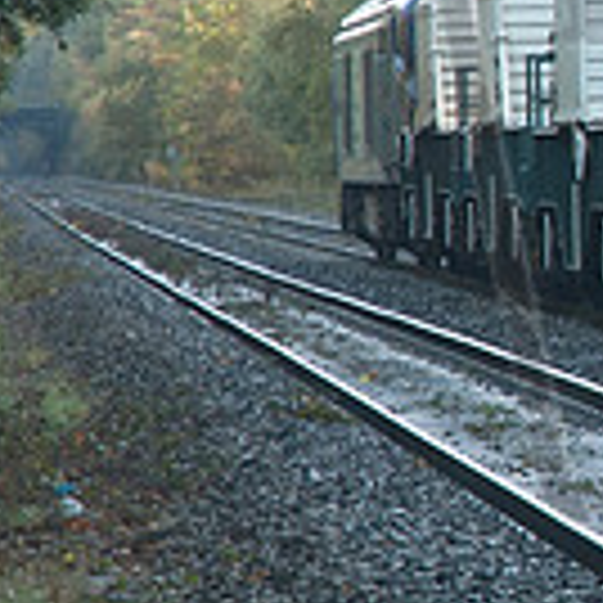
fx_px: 7627
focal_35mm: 387
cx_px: 1035
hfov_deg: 4.5
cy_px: 7
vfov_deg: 4.5
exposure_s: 1/100
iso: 800
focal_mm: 70
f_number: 4.5
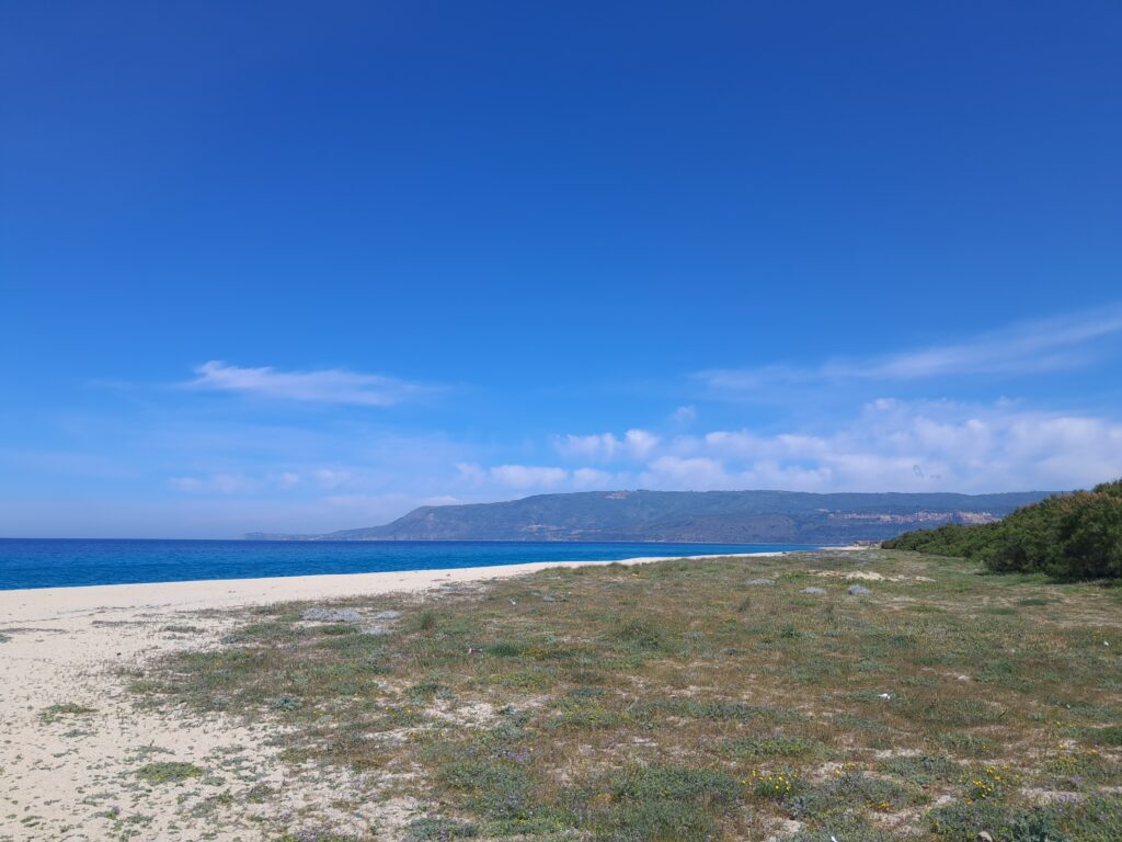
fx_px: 875
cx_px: 561
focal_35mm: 27
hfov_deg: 65.3
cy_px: 421
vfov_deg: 51.4
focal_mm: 4
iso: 50
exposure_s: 1/643
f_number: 1.8
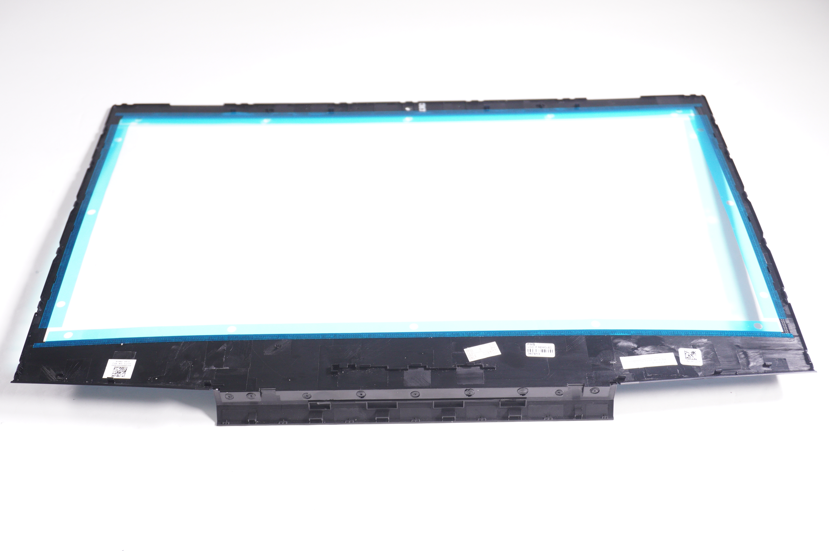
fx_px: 1035
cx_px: 414
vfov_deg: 29.8
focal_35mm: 45
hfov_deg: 43.6
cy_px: 276
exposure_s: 1/125
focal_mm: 30
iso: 640
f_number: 5.6
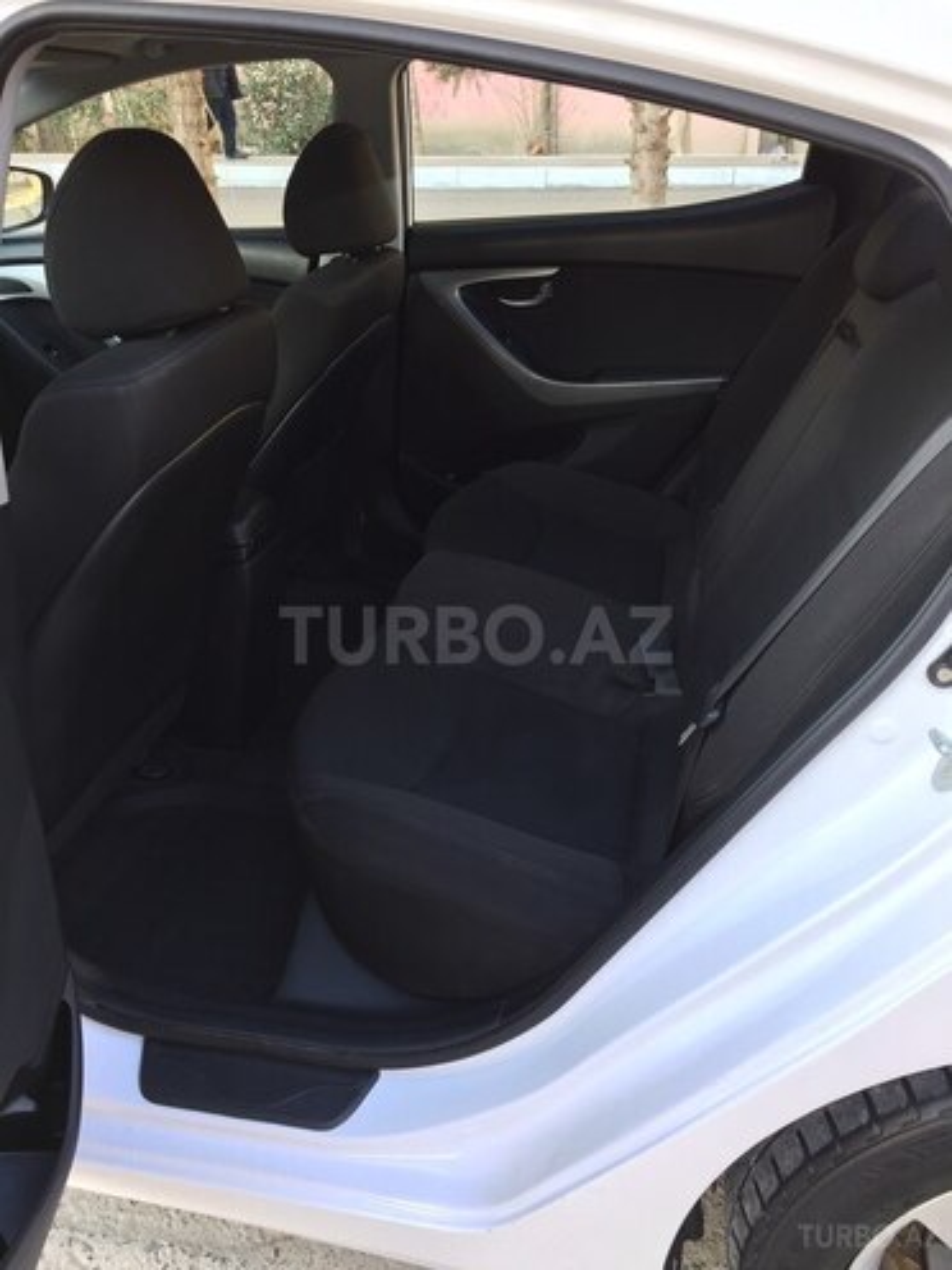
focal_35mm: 29
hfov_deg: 48.2
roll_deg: +1.1
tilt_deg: -26.7
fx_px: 1063
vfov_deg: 61.7
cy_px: 635
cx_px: 476
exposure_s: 1/50
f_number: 2.2
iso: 32
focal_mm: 4.15
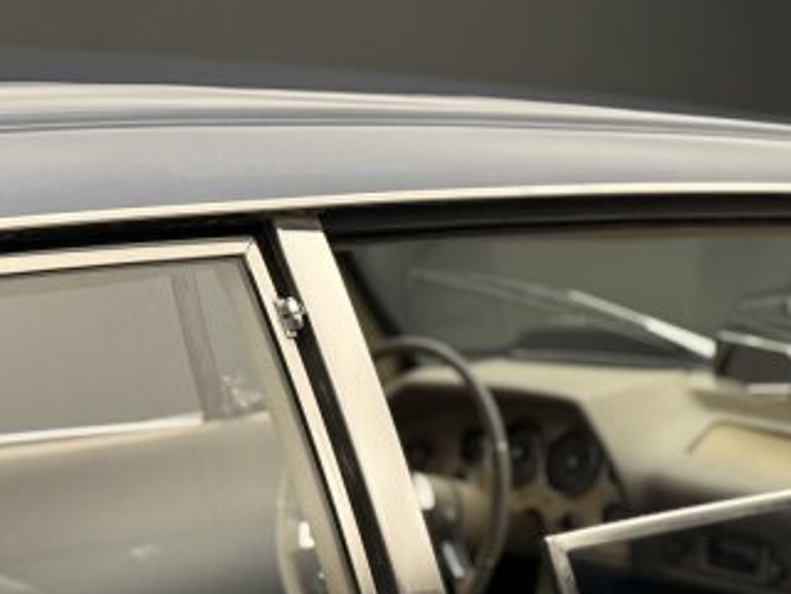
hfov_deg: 20.2
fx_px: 2194
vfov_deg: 15.2
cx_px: 633
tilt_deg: -13.9
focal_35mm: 96
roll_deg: -1.1
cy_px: 564
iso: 200
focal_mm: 6.76
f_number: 1.78
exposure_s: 1/99
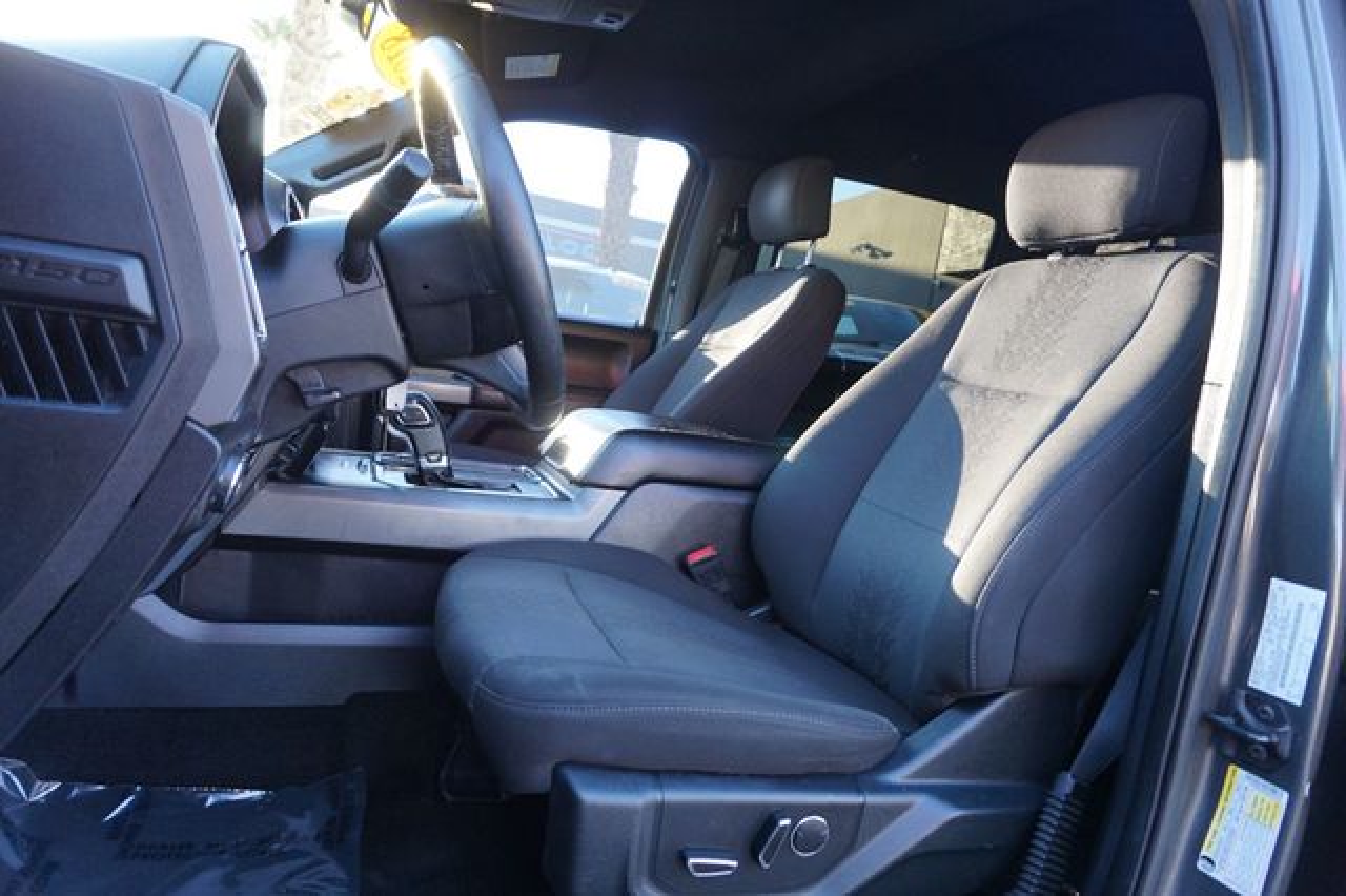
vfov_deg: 53.1
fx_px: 897
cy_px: 448
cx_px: 673
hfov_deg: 73.8
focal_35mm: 24
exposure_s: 1/60
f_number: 4
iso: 320
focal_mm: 16
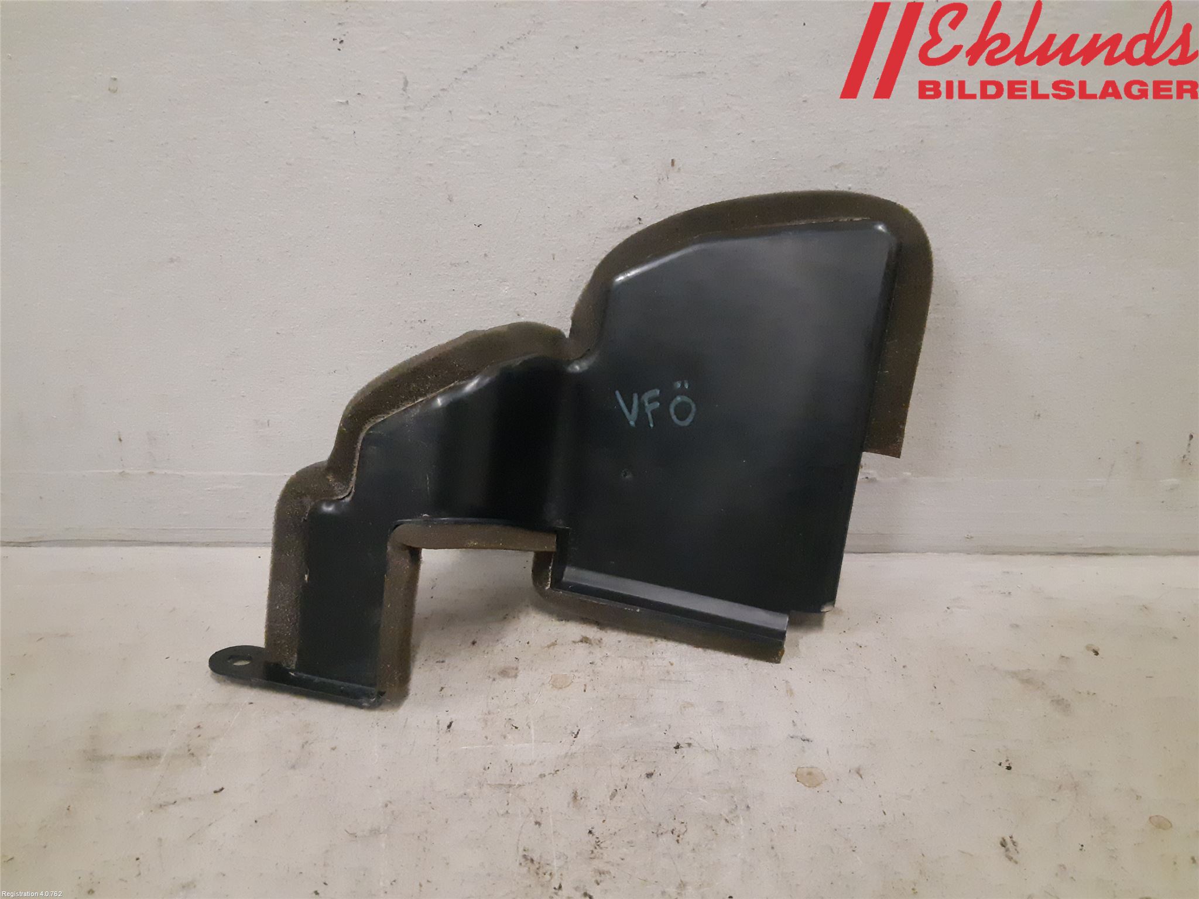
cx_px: 600
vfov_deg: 53.1
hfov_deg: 67.3
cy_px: 450
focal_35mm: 26
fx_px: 901
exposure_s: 1/199
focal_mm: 3.93
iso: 800
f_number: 1.7
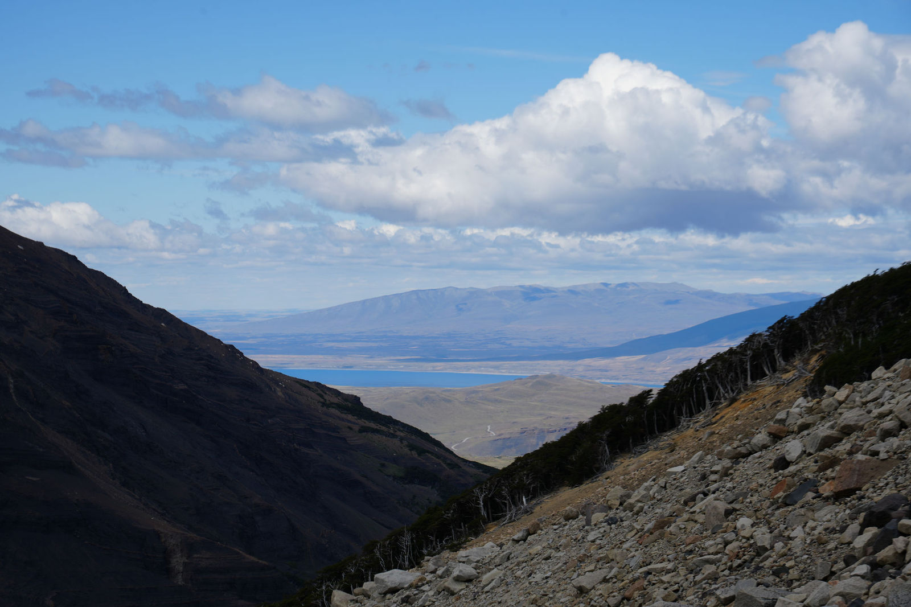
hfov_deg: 19.5
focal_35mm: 105
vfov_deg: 13.0
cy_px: 304
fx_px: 2656
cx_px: 456
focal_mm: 105
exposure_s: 1/320
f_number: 10
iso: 100
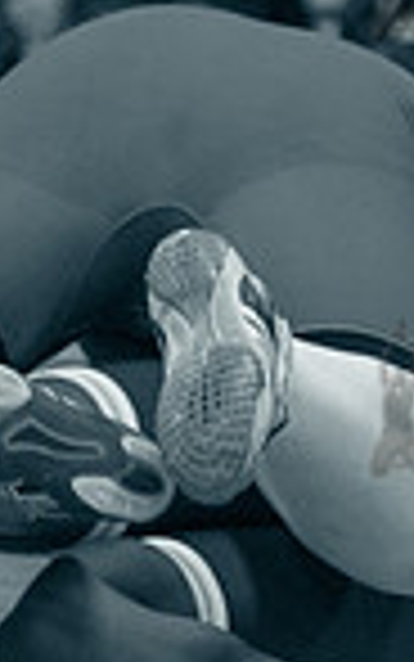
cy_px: 178
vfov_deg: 6.5
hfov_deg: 4.1
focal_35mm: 322
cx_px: -184
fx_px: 5807
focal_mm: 80
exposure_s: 1/320
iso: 4000
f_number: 2.8
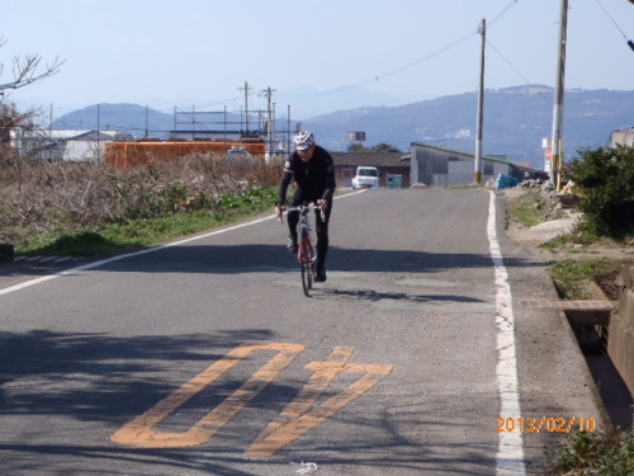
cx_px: 317
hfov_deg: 19.3
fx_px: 1868
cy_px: 238
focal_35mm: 102
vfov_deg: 14.5
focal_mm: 18.2
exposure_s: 1/250
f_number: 6.3
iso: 80
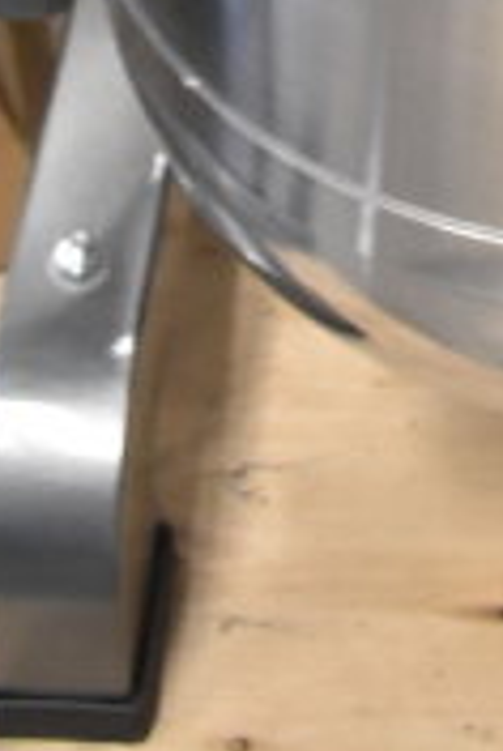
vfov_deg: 12.3
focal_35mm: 140
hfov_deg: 9.5
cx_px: 797
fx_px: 2922
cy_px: -902
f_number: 3.5
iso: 1600
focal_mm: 18
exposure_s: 1/30
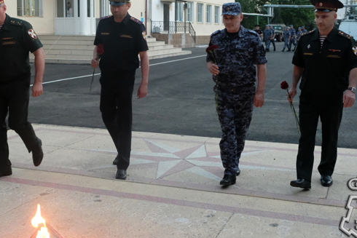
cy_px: 73
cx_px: 139
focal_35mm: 49
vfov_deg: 27.3
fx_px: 486
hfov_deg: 40.1
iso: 10000
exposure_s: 1/220
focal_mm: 21.4
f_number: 4.5
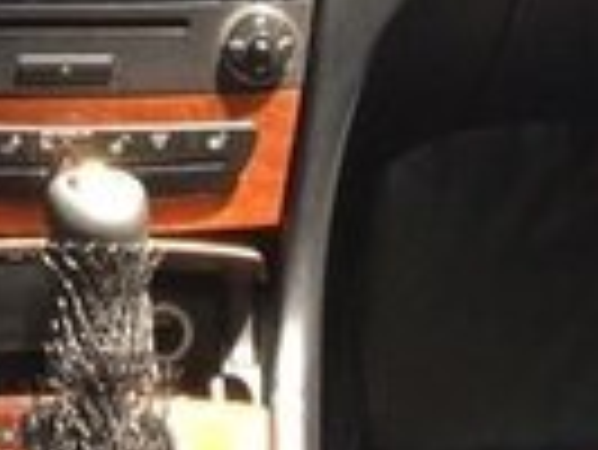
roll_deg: -1.5
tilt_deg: -14.9
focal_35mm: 144
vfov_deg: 10.0
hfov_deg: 13.5
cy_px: -196
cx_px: 9
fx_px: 2490
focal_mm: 4.15
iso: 40
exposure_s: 1/100
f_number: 2.2
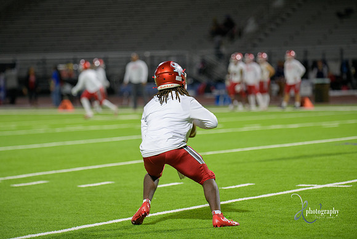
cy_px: 120
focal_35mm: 180
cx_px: 178
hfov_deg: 11.4
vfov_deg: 7.6
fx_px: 1785
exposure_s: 1/250
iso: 1250
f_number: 2.8
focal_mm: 180
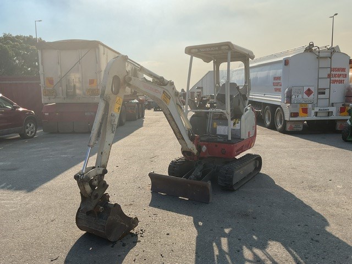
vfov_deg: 48.2
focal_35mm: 29
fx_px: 295
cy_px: 132
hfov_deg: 61.7
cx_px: 176
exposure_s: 1/3322
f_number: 1.8
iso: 16
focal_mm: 3
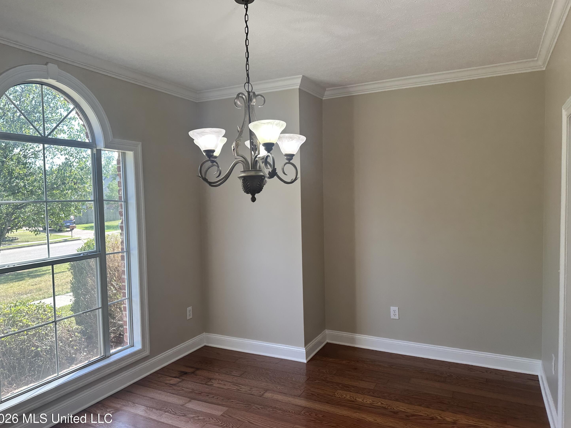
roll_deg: +0.7
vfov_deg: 54.9
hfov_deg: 69.4
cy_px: 216
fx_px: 412
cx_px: 278
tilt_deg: -3.1
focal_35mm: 25
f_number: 1.78
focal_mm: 6.86
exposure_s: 1/276
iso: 80
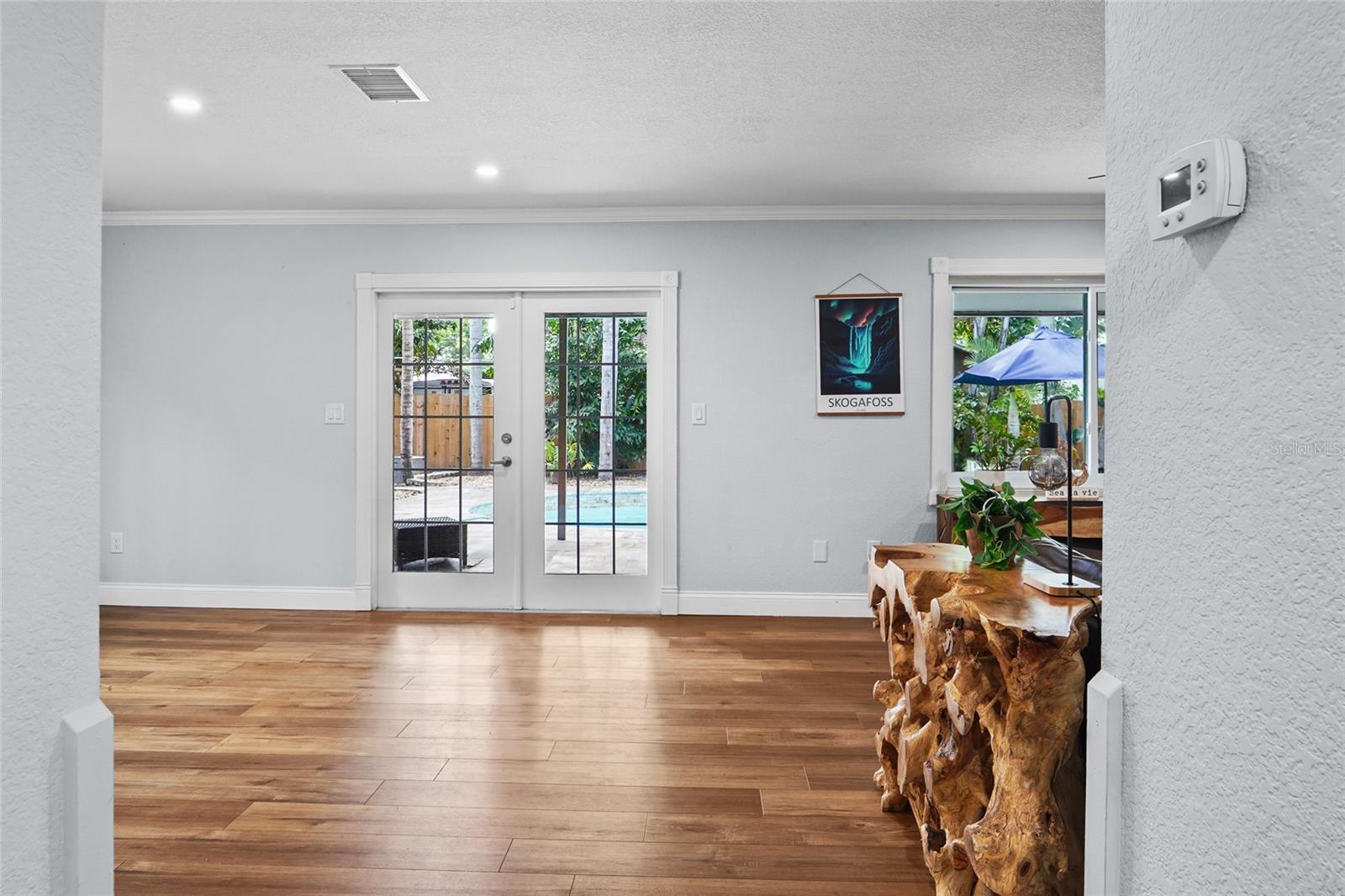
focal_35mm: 21
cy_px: 448
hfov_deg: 81.2
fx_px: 784
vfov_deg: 59.5
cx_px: 672
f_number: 8
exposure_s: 1/2
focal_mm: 14
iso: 200
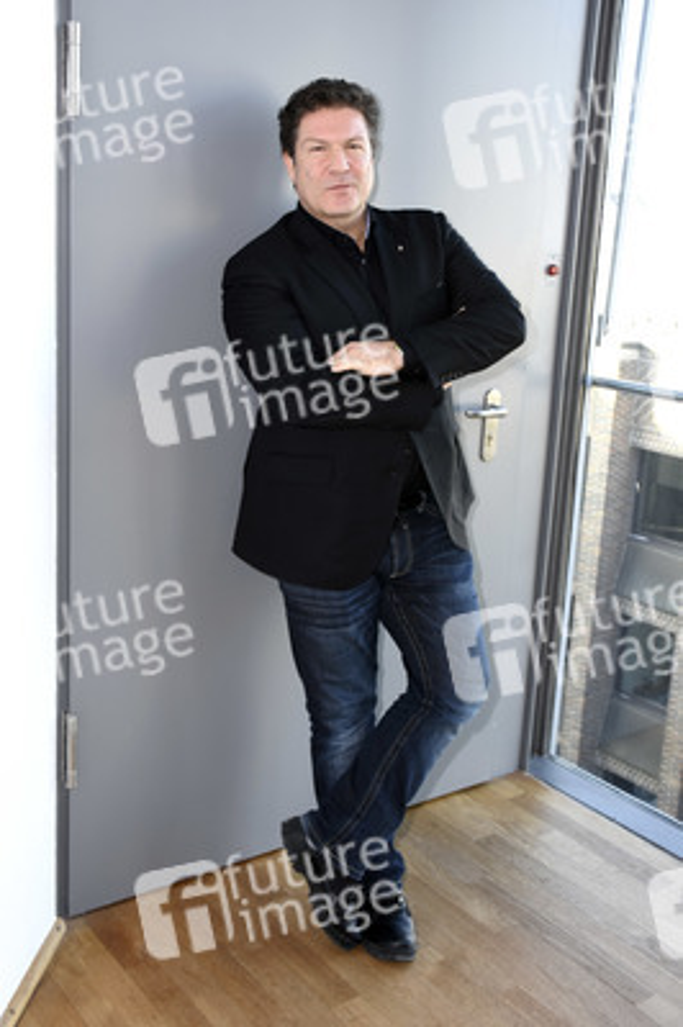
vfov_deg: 53.2
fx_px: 1026
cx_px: 342
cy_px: 514
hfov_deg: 36.8
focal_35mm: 36
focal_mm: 24
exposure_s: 1/160
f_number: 4.5
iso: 400
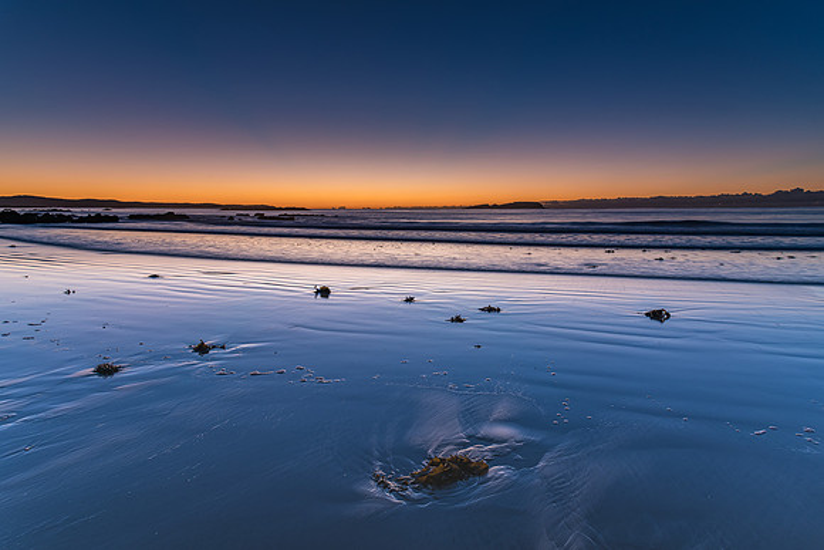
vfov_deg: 52.9
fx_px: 553
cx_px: 412
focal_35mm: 24
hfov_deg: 73.4
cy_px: 275
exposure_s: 1.6
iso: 160
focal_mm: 24
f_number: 8
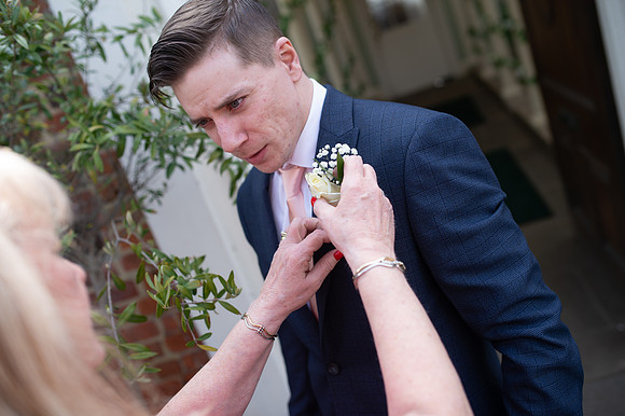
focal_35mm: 35
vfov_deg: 37.8
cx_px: 312
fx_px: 607
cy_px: 208
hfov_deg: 54.5
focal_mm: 35
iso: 100
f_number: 2.8
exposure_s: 1/400
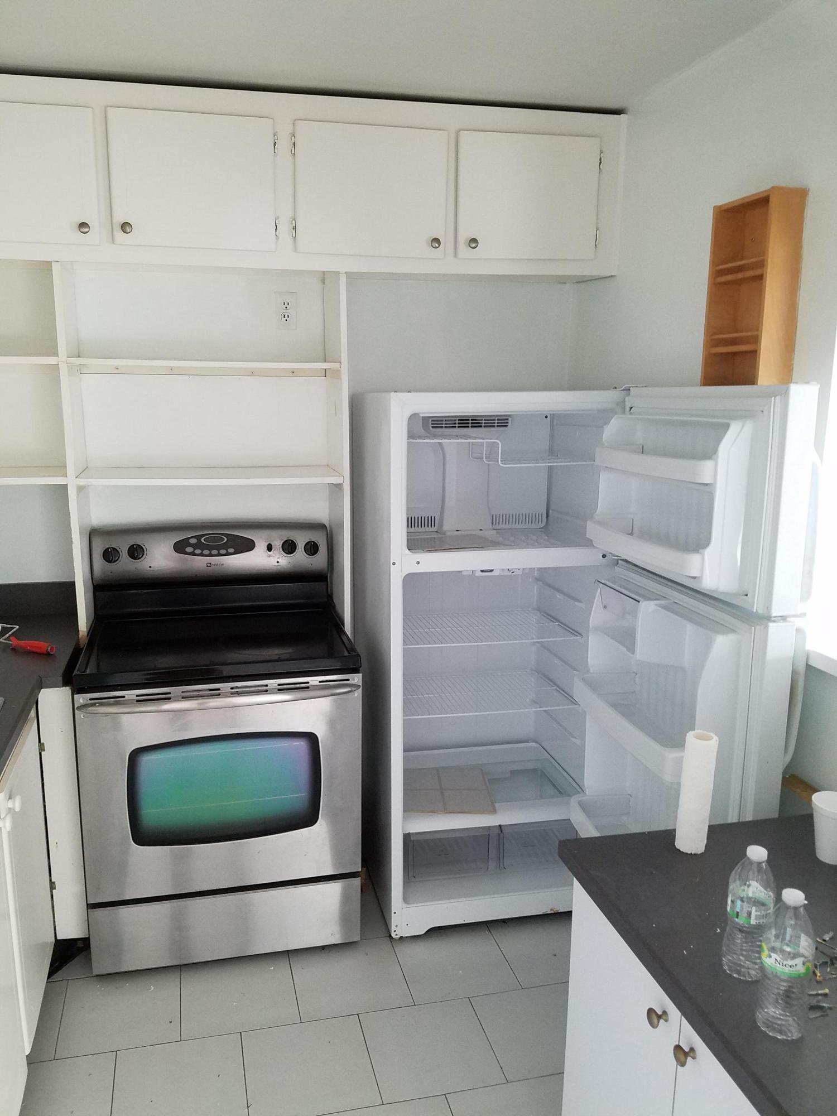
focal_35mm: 26
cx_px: 418
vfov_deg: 67.3
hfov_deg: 53.1
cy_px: 558
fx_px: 838
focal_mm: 4.2
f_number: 1.7
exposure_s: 1/33
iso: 160
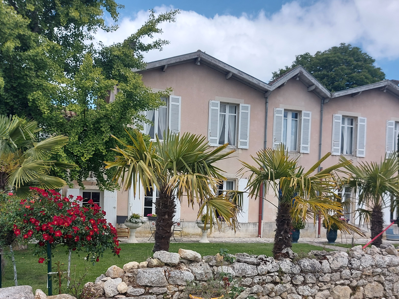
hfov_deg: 53.9
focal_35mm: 34
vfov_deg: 41.2
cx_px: 209
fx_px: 392
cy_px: 200
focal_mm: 5.23
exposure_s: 1/753
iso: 32
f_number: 1.8
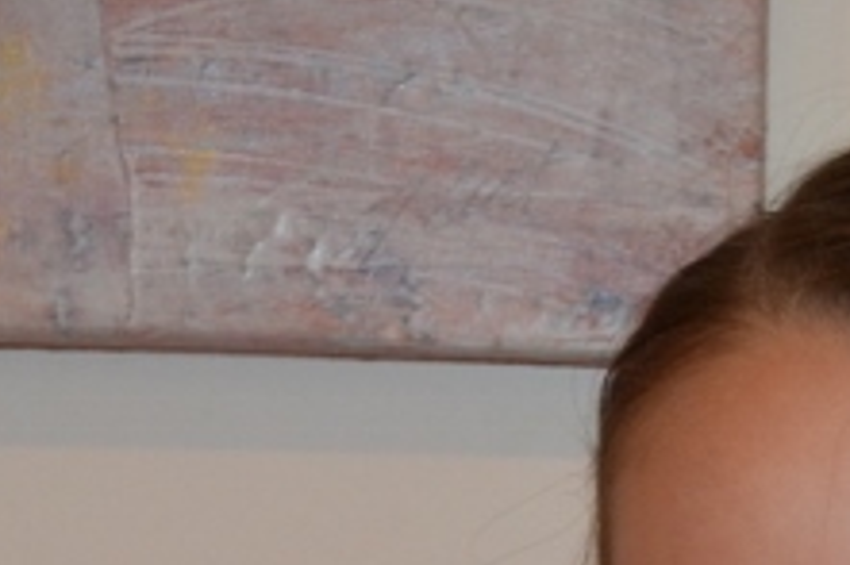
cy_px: 1309
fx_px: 3940
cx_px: 1323
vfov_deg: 7.7
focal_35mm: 167
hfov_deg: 11.7
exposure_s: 1/60
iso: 640
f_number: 4
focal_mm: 24
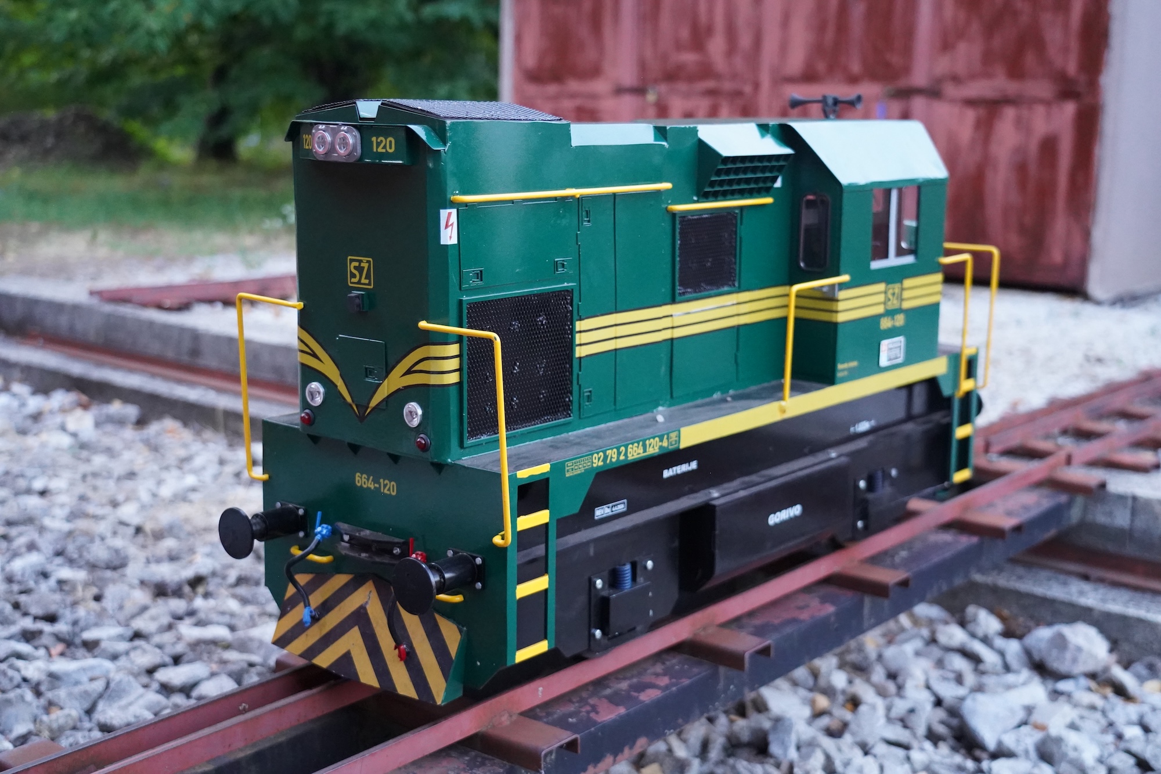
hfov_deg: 43.6
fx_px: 1451
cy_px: 387
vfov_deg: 29.9
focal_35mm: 45
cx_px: 580
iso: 10000
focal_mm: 45
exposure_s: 1/160
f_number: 4
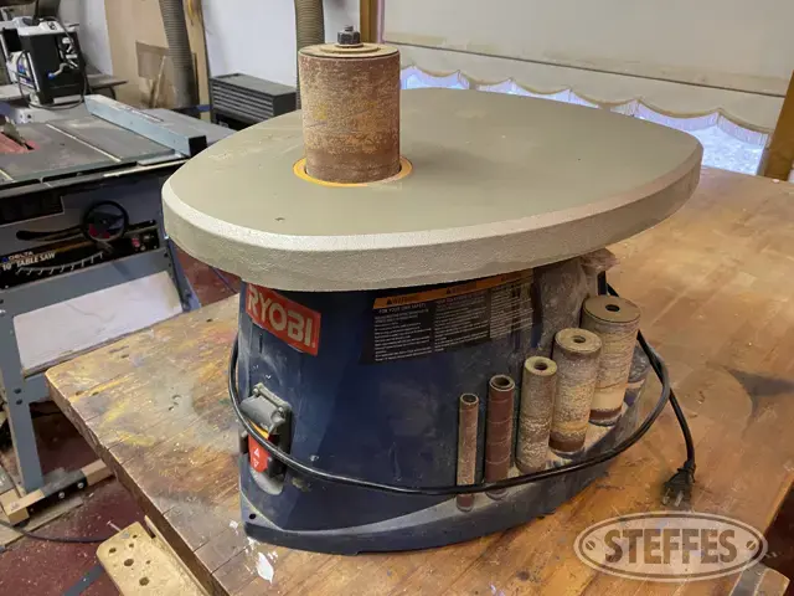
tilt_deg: -31.7
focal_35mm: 26
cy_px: 298
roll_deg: +2.3
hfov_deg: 67.3
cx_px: 397
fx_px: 596
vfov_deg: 53.1
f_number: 1.8
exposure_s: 1/60
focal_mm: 4.25
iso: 320
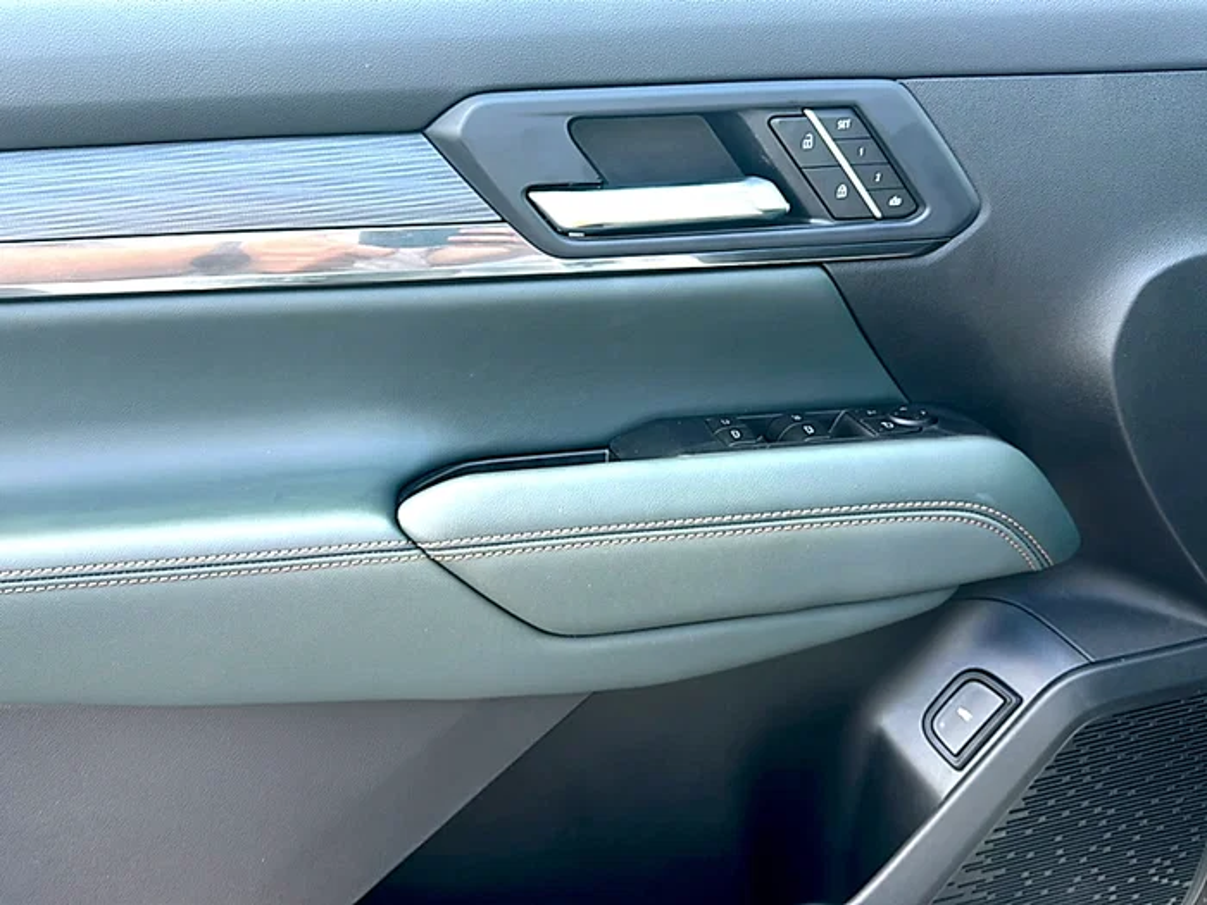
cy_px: 452
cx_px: 604
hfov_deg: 69.4
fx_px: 872
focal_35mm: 25
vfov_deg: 54.9
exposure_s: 1/118
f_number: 1.78
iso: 64
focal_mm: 6.86
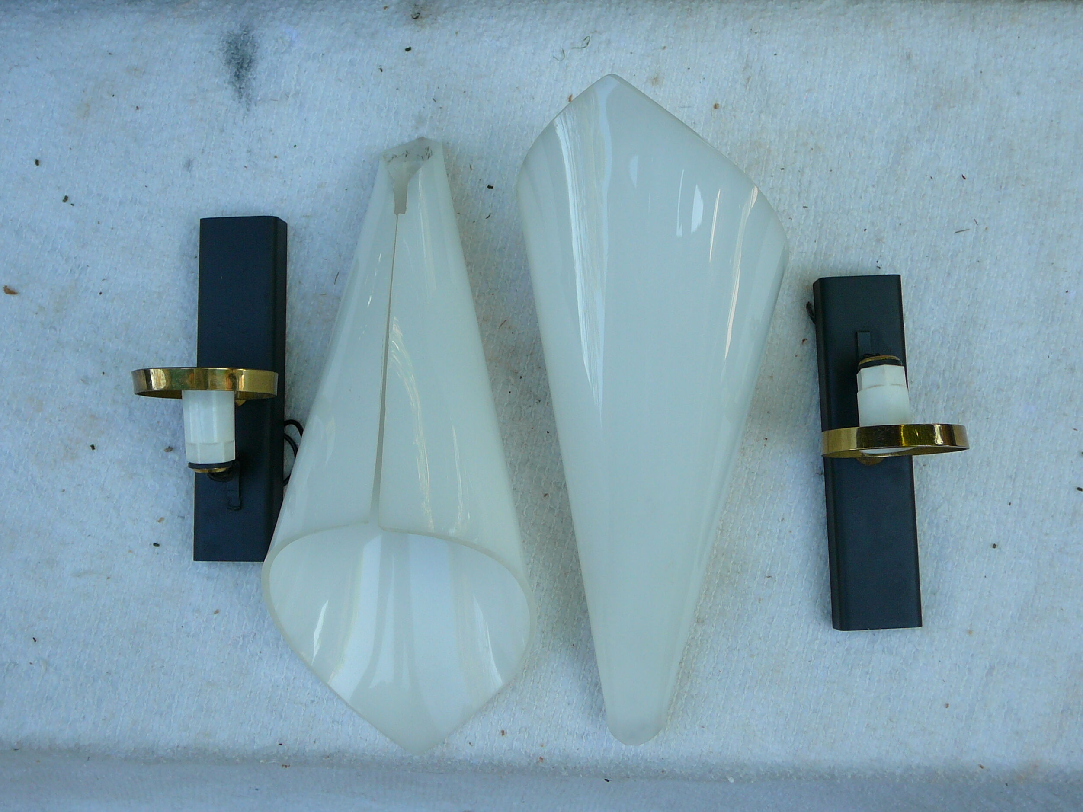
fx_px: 1439
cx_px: 536
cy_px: 411
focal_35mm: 46
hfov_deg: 41.2
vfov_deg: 31.5
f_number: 3.2
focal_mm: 6.7
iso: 80
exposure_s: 1/100
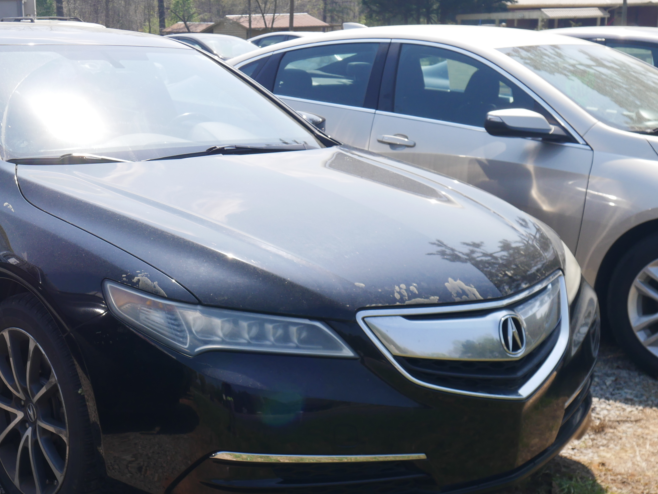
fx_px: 989
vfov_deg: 28.0
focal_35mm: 52
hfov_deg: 35.9
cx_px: 163
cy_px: 274
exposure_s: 1/400
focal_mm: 16
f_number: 7.1
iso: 200
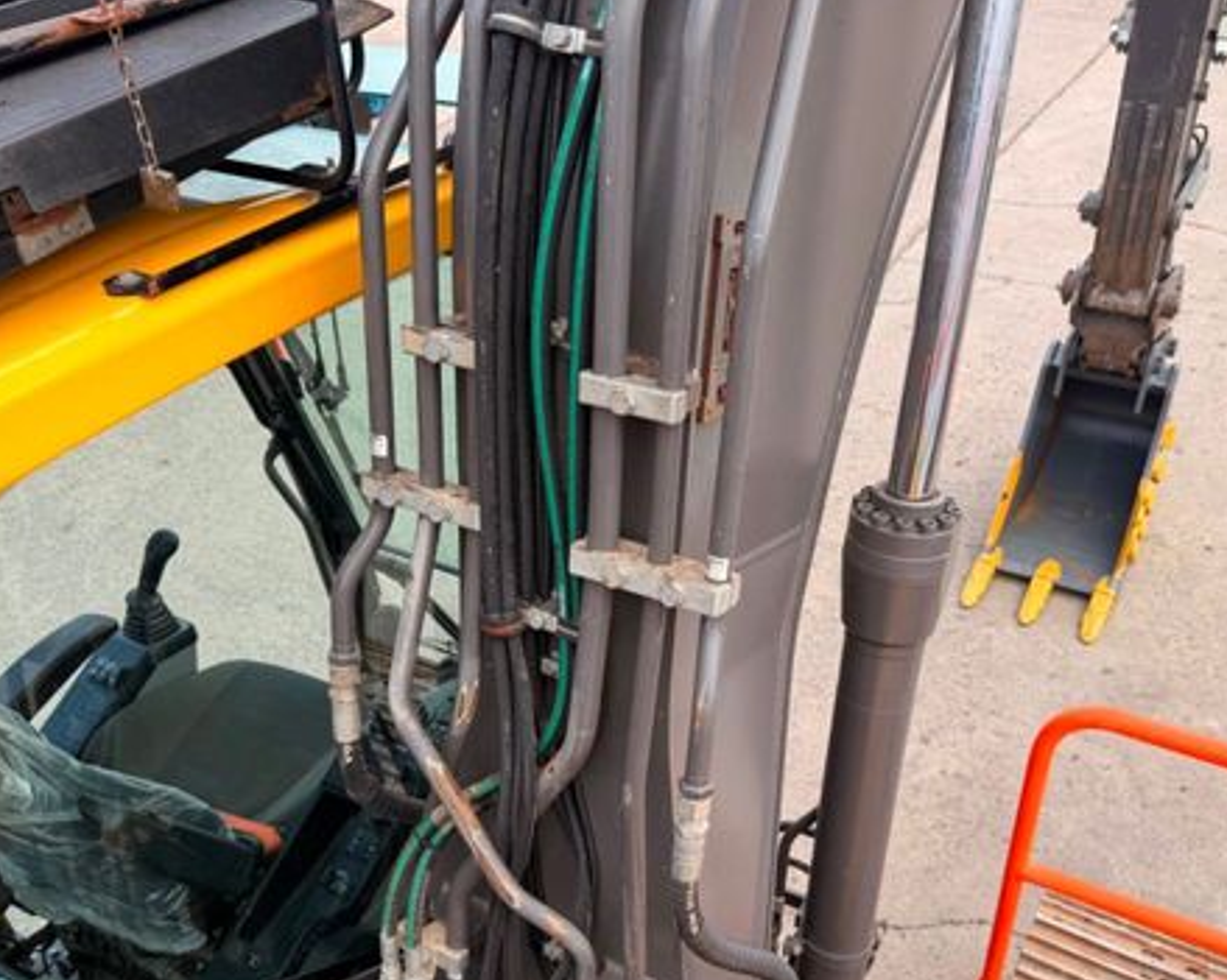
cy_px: 595
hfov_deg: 55.5
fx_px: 1162
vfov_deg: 45.5
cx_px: 693
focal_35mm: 32
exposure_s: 1/1410
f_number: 1.78
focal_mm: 6.76
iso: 80
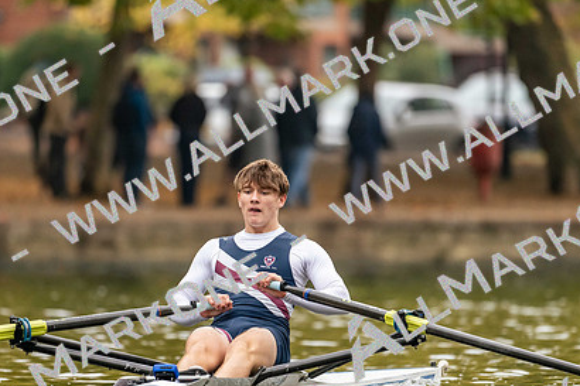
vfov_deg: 2.4
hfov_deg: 3.6
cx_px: 226
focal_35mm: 566
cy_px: 248
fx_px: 9115
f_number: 4.5
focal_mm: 400
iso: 2800
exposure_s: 1/2500
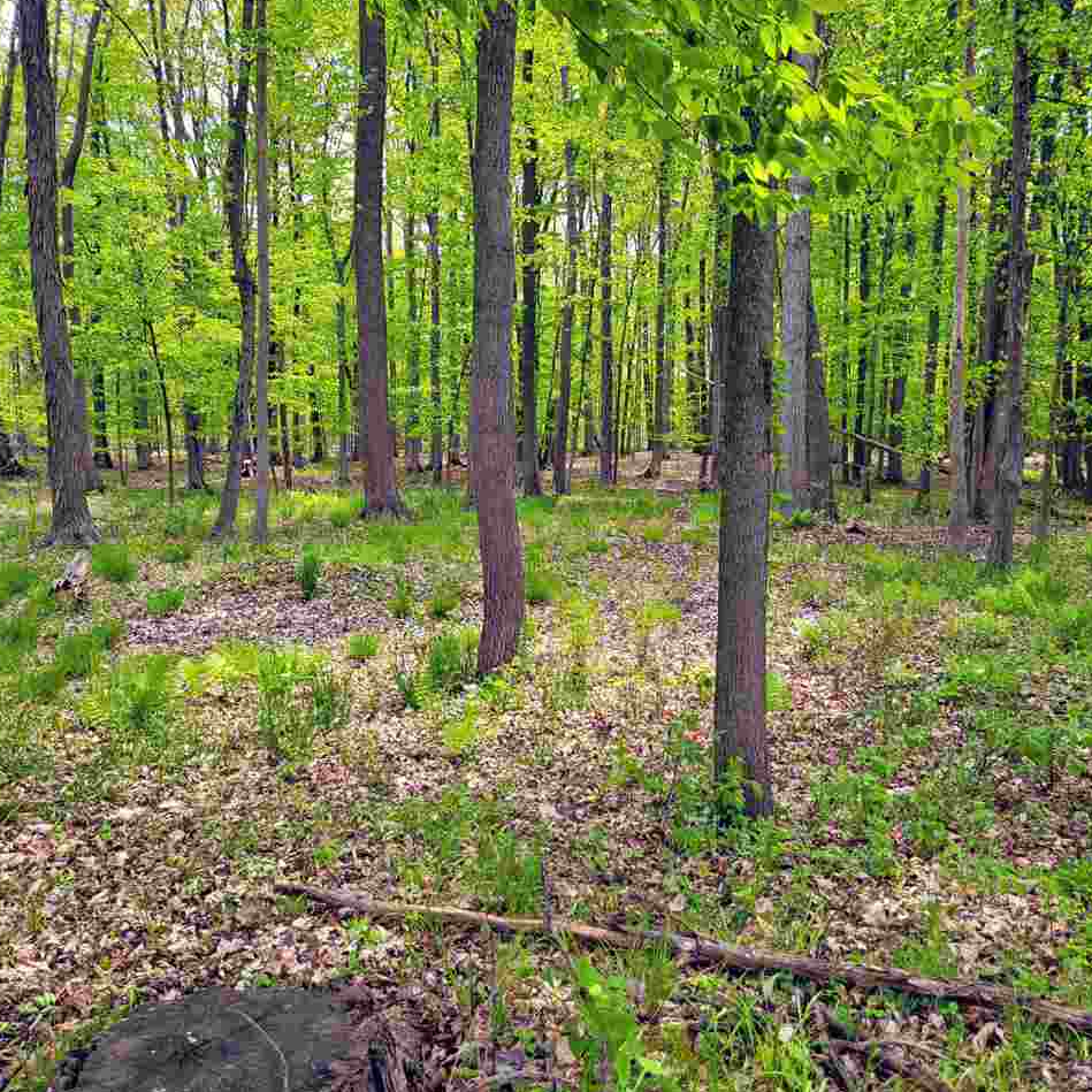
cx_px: 534
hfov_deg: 52.5
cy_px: 544
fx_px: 1106
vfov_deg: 52.5
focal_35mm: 31
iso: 40
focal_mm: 5
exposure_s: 1/410
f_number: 1.8
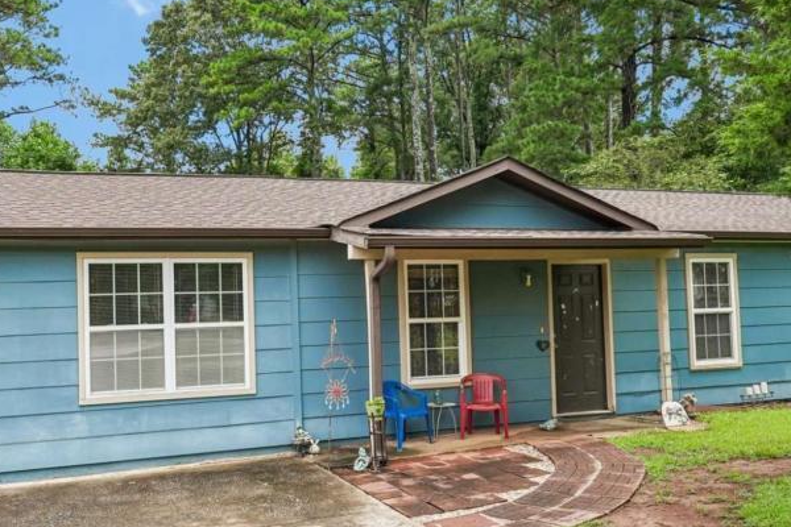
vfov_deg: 37.6
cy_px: 337
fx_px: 769
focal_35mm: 35
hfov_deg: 54.2
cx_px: 339
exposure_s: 1/1000
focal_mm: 17.5
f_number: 8
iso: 800
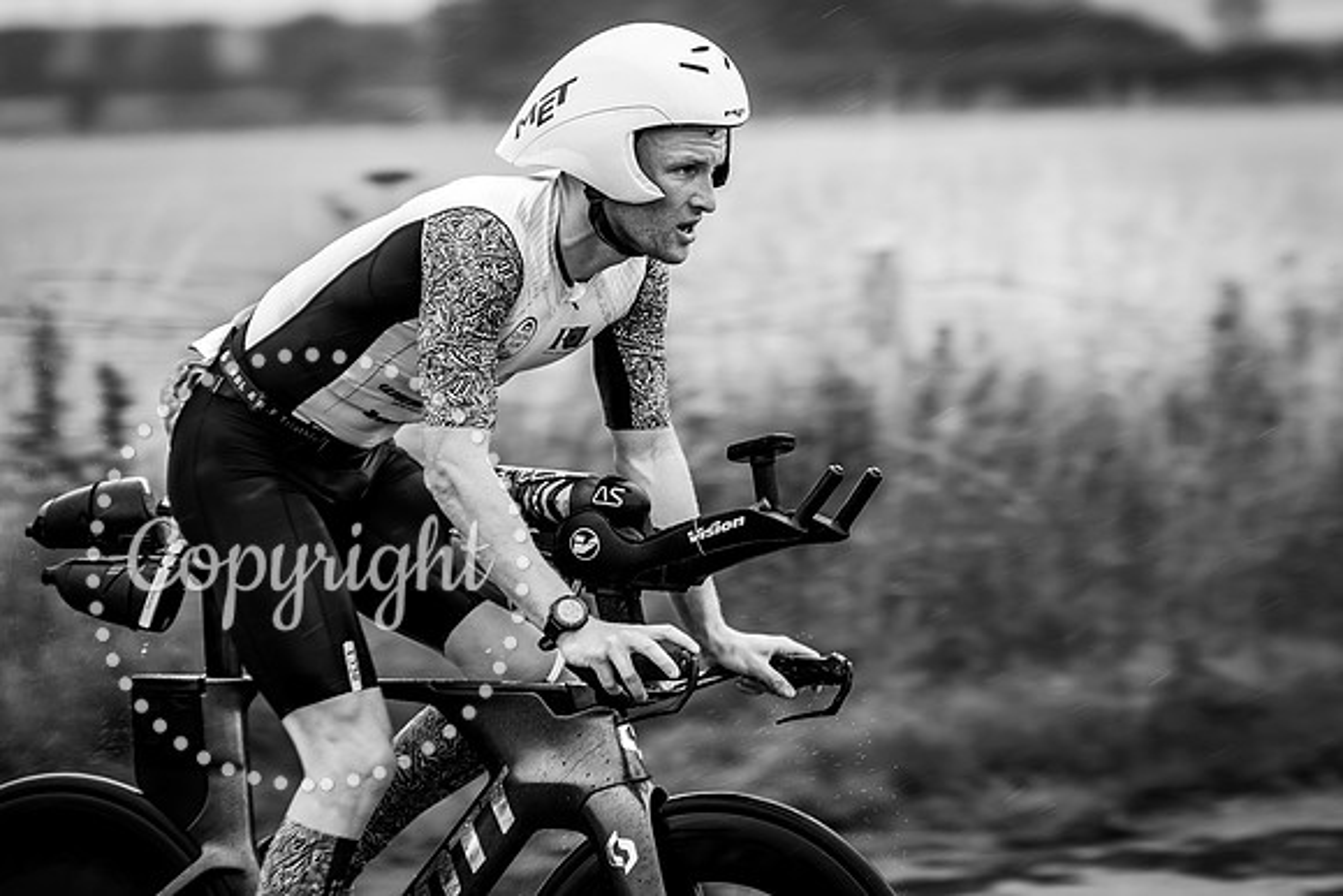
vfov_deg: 7.2
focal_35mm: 190
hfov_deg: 10.8
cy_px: 319
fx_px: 7073
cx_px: 844
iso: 250
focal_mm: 137
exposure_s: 1/400
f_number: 3.2
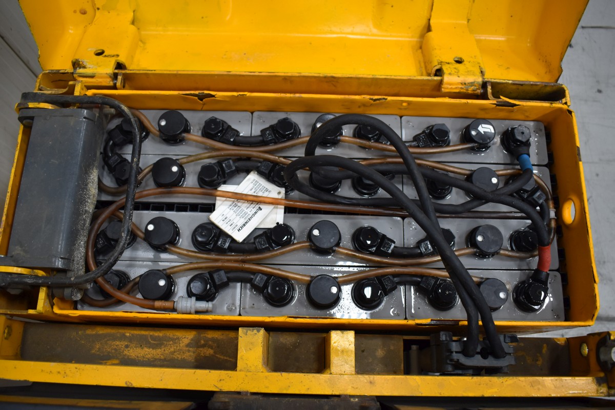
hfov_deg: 61.9
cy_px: 205
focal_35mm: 30
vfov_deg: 43.6
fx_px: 512
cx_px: 308
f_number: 4
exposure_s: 1/60
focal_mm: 20
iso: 500
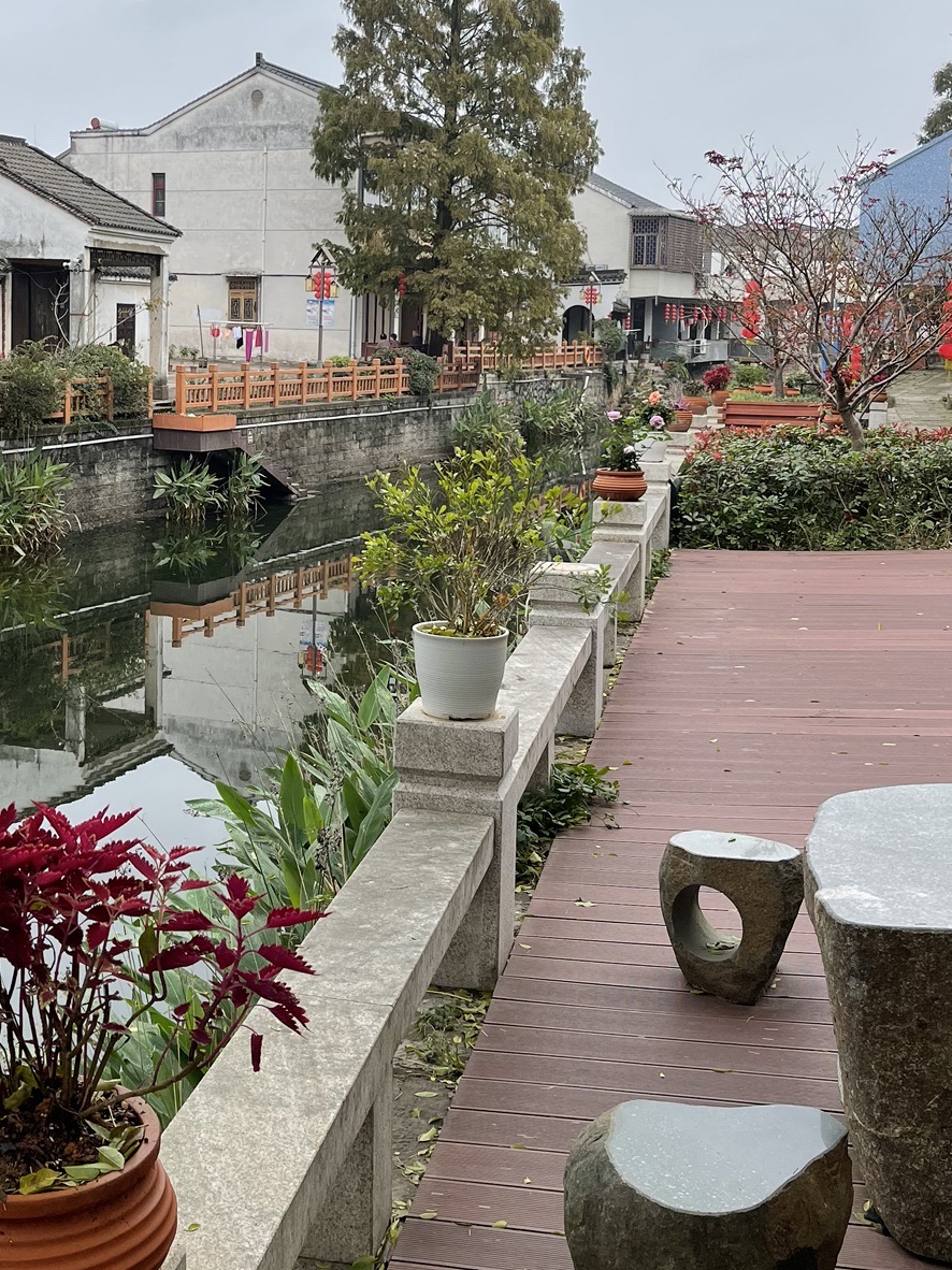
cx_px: 270
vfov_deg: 42.5
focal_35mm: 44
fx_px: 1614
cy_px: 448
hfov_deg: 32.4
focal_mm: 5.1
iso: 32
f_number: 1.6
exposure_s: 1/1976
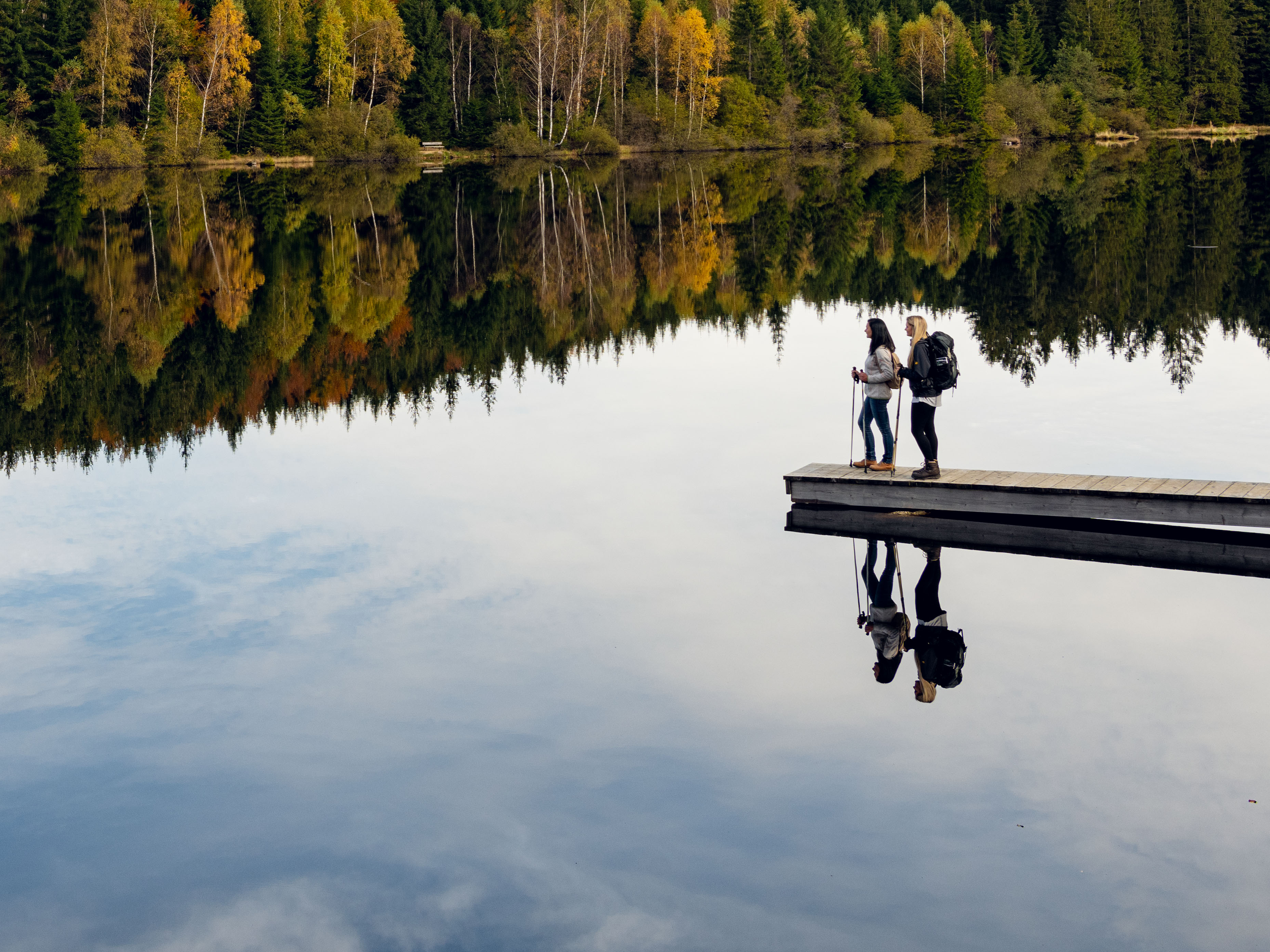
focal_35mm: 68
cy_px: 42
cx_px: 149
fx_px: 2495
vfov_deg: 21.0
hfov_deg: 27.6
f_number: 9
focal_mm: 32
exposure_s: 1/160
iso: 125
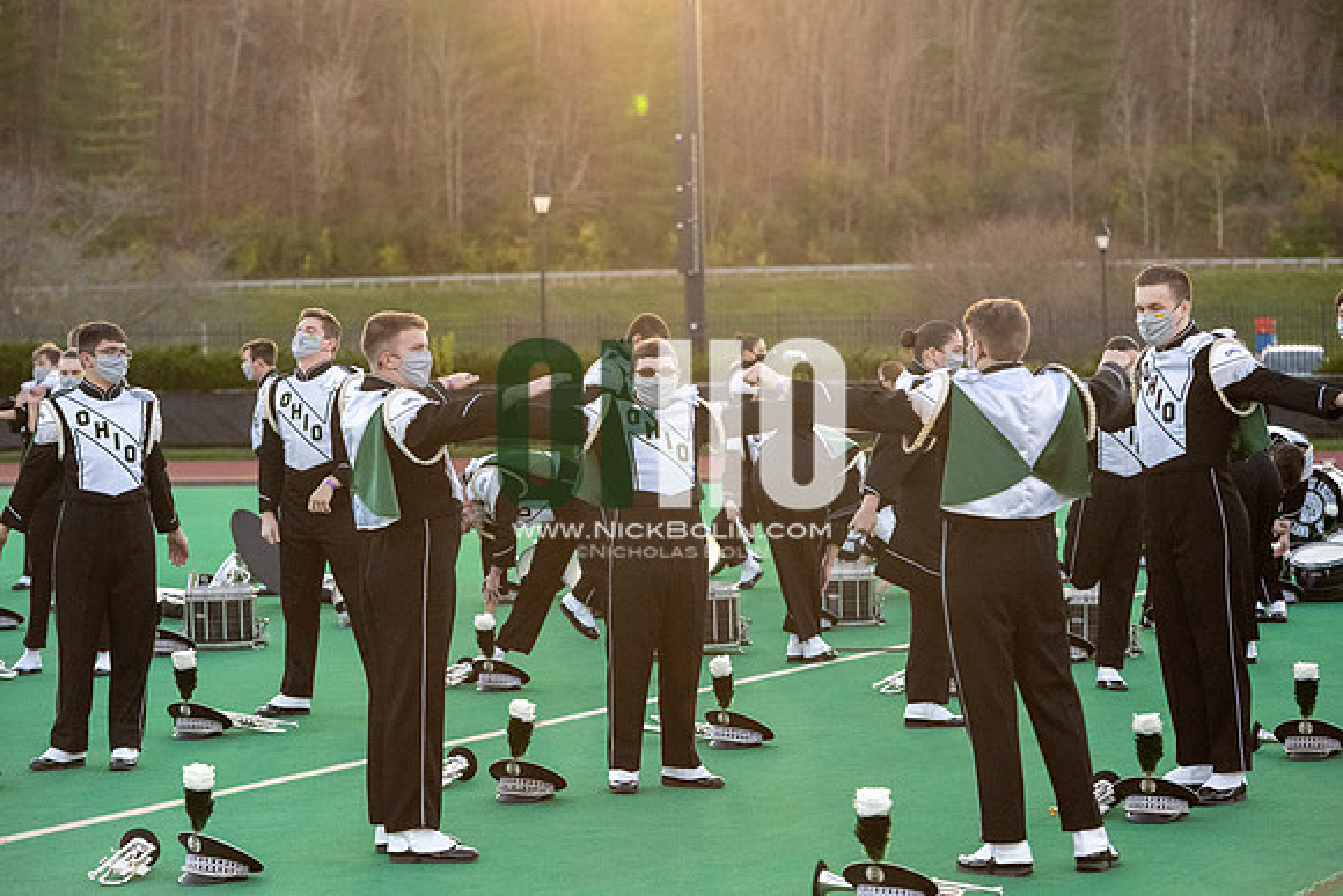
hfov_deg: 17.1
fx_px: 4478
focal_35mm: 120
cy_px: 448
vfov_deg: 11.4
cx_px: 672
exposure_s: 1/5000
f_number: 4.5
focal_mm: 120
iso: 5000
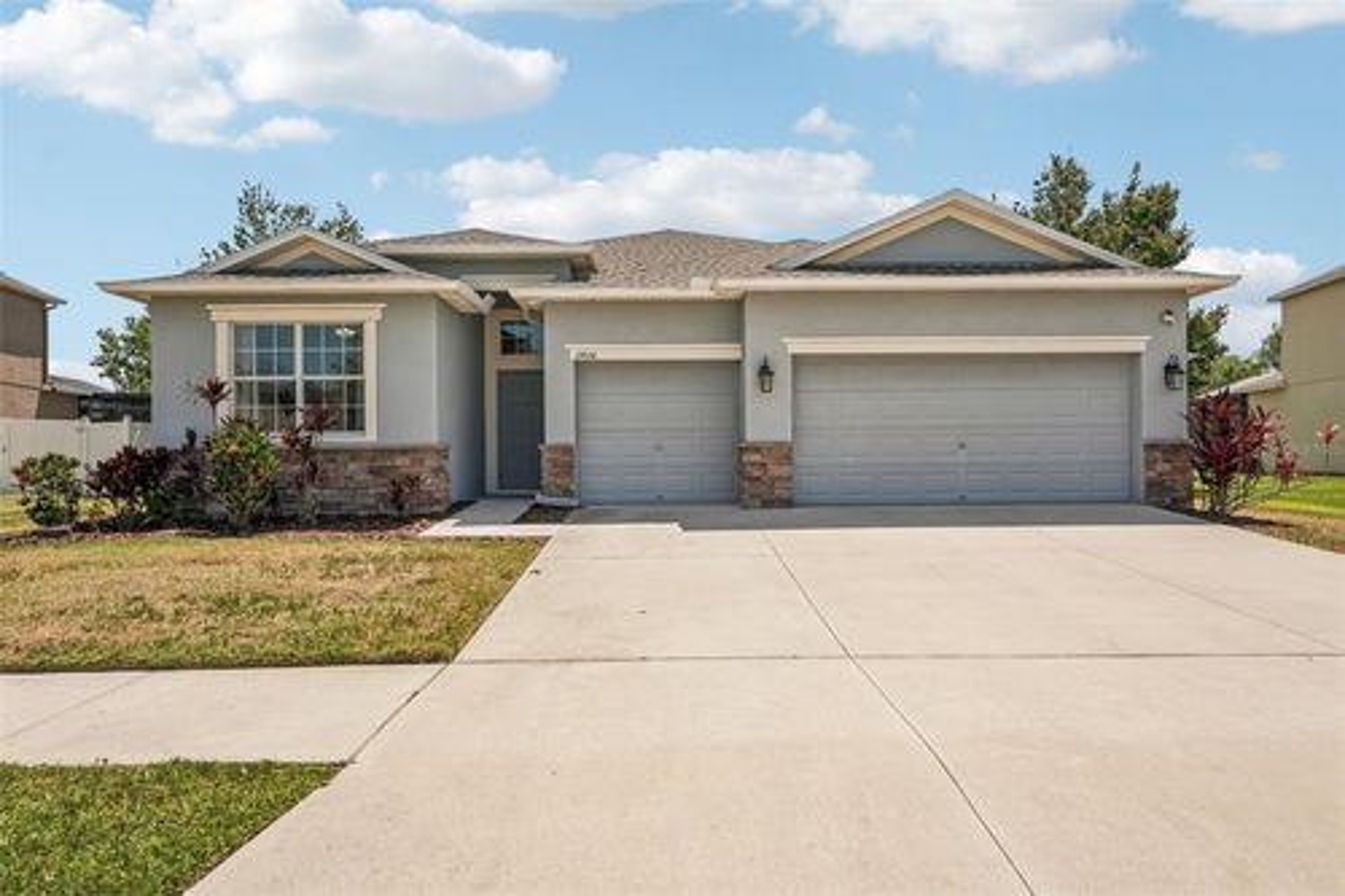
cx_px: 672
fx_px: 822
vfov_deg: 57.2
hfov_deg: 78.6
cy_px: 448
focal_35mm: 22
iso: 400
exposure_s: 1/1600
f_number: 8
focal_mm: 22
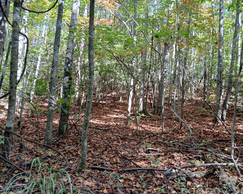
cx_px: 124
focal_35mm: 29
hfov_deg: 60.4
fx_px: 209
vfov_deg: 50.0
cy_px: 98
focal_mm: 3.98
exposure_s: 1/60
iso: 80
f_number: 1.8
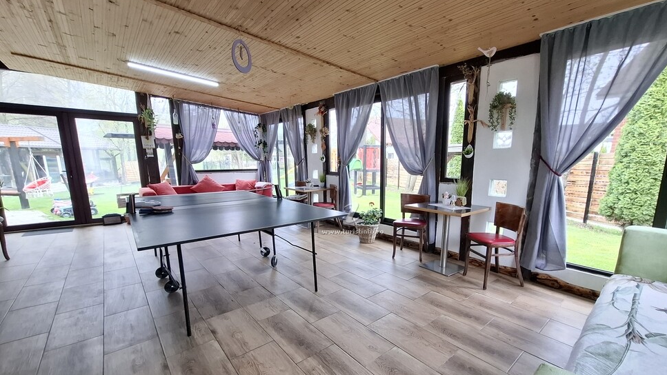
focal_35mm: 15
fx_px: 265
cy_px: 212
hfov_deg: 102.9
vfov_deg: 70.2
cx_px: 352
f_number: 2.2
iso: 80
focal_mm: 1.74
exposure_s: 1/50
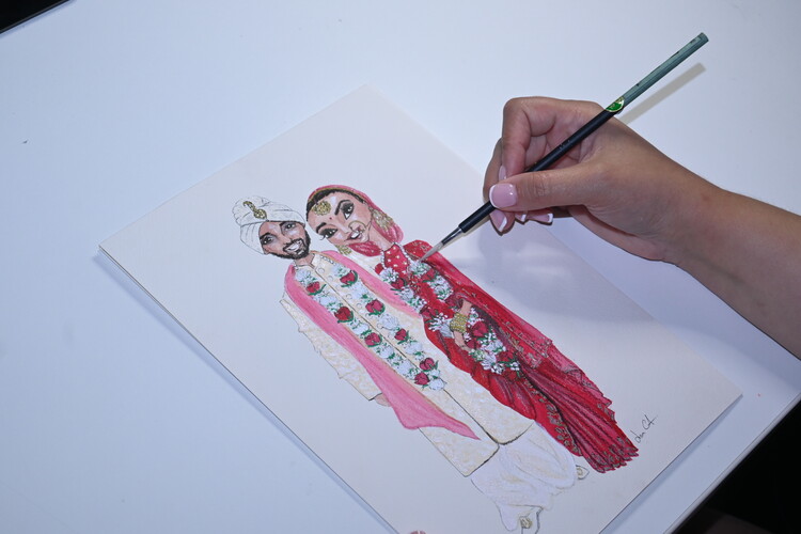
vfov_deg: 22.1
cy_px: 267
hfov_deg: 32.6
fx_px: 1368
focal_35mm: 62
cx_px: 400
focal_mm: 41
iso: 400
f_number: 5.6
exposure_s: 1/125
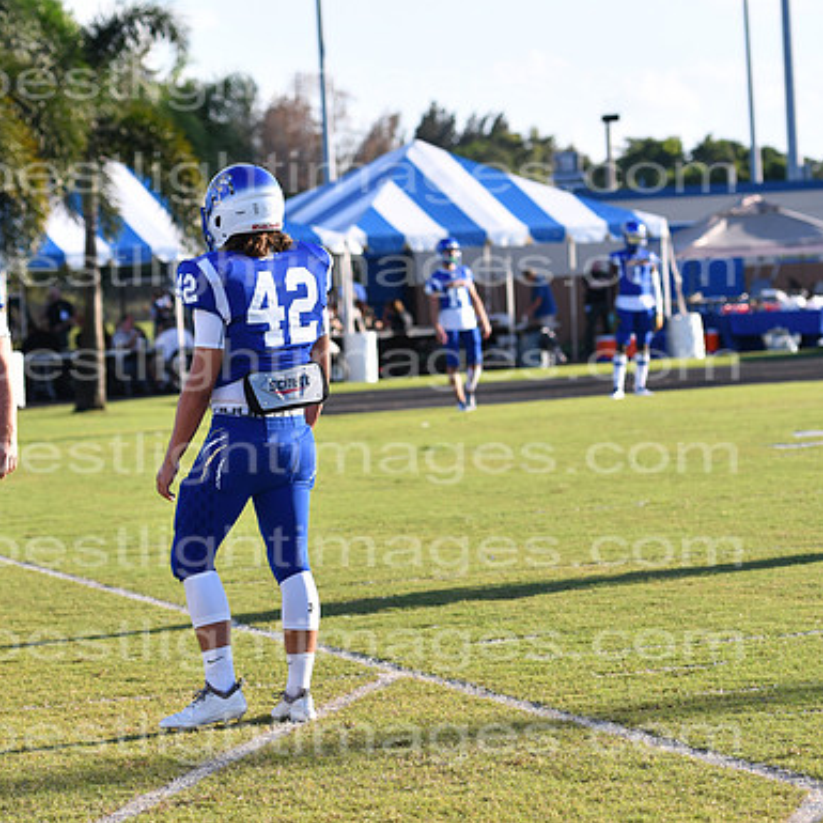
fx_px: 4653
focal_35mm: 173
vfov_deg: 10.1
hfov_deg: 10.1
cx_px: 259
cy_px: 412
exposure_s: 1/1250
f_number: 4
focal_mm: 90
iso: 200
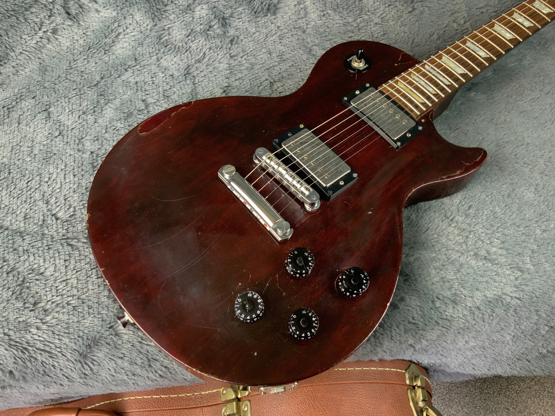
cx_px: 278
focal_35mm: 29
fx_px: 465
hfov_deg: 61.7
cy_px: 208
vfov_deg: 48.2
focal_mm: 3
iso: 125
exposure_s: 1/50
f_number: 1.8
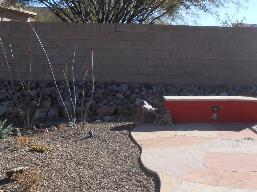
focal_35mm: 51
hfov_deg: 37.0
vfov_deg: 28.5
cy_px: 108
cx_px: 177
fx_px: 379
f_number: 3.5
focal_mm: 4.6
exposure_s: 1/640
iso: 80
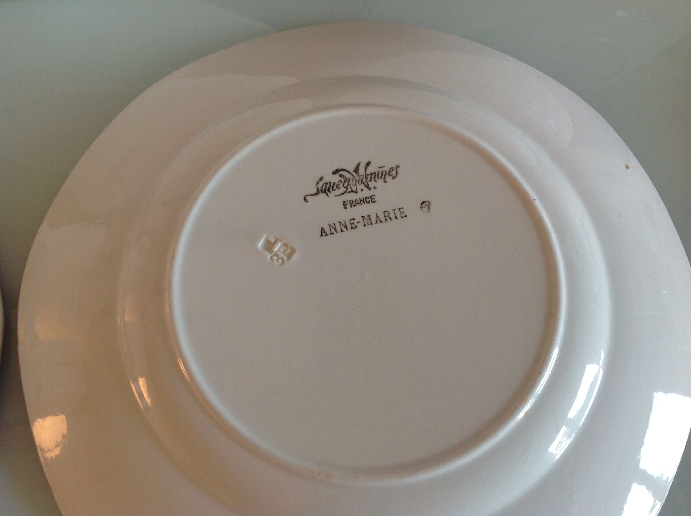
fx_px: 698
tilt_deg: -71.0
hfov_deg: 52.7
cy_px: 258
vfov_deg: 40.6
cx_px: 346
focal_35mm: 35
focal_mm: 4.28
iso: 64
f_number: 2.4
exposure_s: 1/17
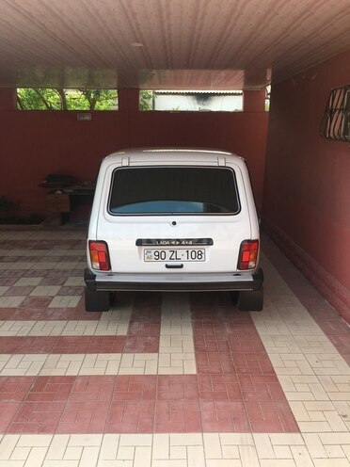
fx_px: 391
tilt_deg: -13.3
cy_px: 234
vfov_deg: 61.7
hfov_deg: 48.2
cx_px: 175
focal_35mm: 29
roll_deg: -1.2
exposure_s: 1/373
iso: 25
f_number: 2.2
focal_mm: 4.15
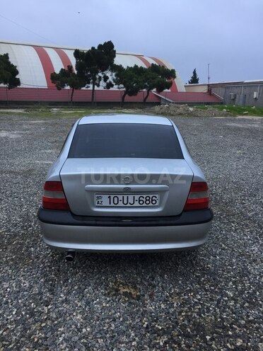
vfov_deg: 61.7
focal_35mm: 29
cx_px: 132
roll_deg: -1.3
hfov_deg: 48.2
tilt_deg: -15.1
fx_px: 294
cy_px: 176
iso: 32
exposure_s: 1/33
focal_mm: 4.15
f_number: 2.2
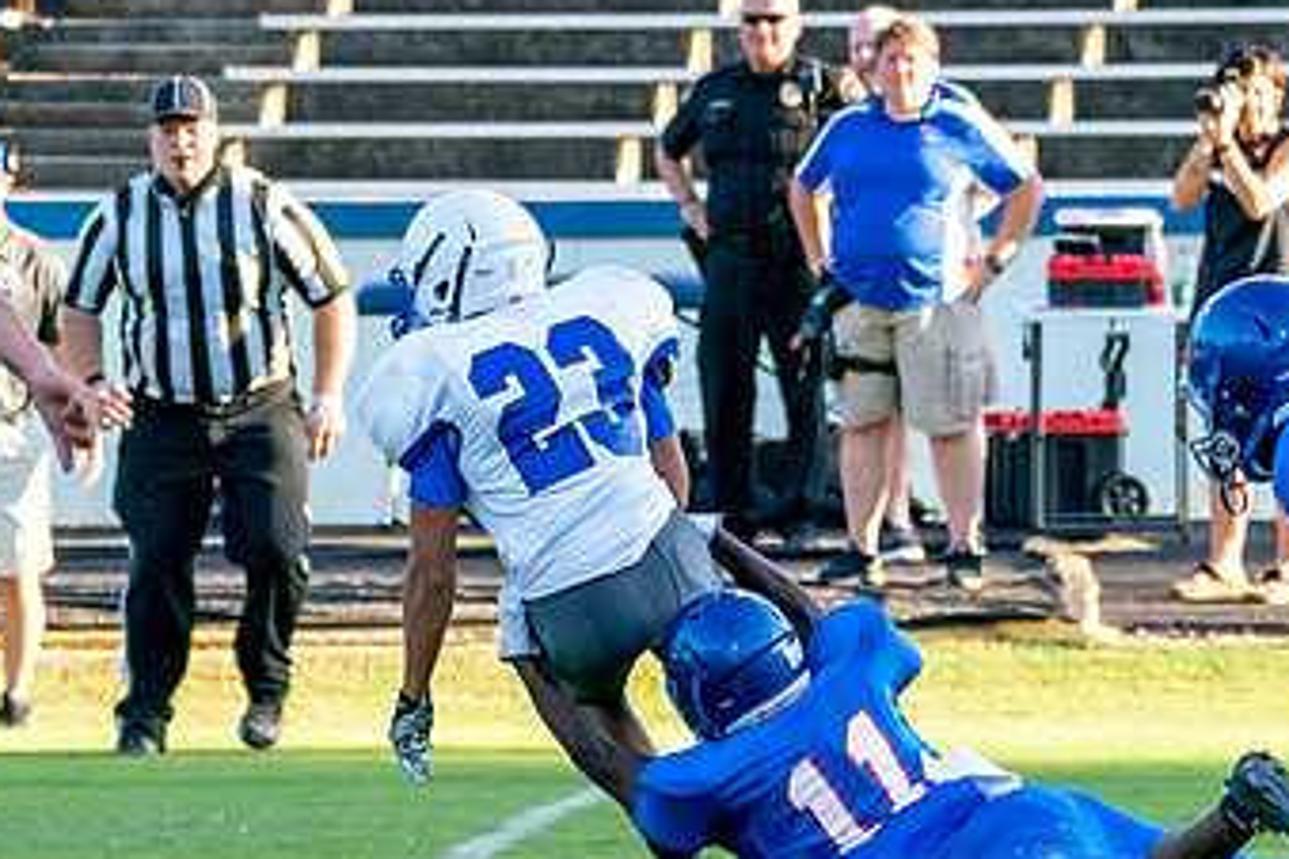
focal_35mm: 517
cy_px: 999
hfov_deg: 4.0
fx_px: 18510
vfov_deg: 2.7
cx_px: 448
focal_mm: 141
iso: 640
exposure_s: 1/500
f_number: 5
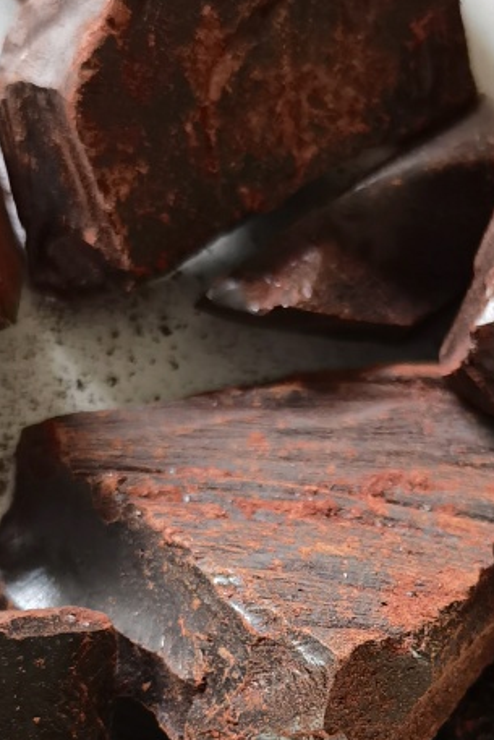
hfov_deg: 16.1
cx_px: 324
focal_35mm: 85
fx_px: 1748
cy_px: 623
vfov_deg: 23.5
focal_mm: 5.58
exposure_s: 1/50
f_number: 1.9
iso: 400
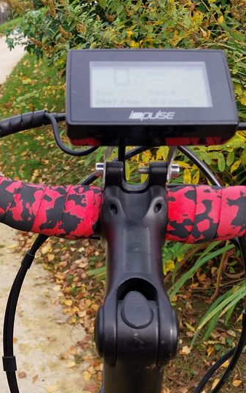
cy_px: 258
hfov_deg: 25.0
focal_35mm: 51
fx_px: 546
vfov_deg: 39.1
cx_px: 51
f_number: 1.8
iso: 25
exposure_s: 1/169
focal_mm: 4
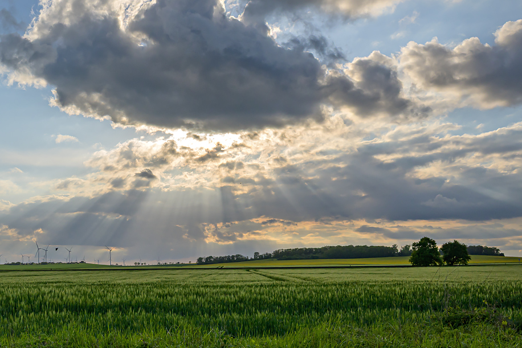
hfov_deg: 50.1
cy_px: 155
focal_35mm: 38
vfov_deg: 34.7
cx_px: 215
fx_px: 556
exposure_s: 1/1500
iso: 200
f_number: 8
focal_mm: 19.5
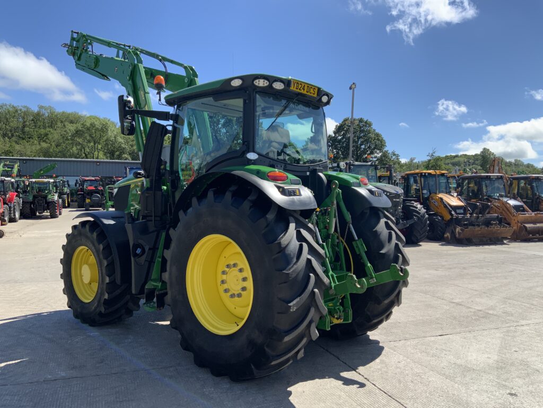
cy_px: 204
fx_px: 455
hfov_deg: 61.7
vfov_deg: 48.2
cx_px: 272
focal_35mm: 29
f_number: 1.8
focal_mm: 3
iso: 16
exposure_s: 1/1412
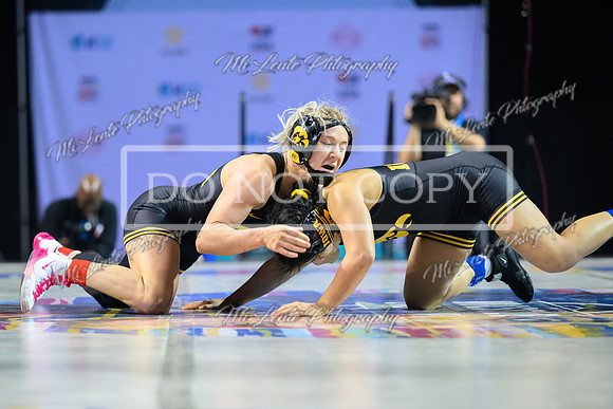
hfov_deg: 13.4
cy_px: 213
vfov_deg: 8.9
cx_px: 269
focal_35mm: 154
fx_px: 2616
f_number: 2.8
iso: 5000
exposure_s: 1/800
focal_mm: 135
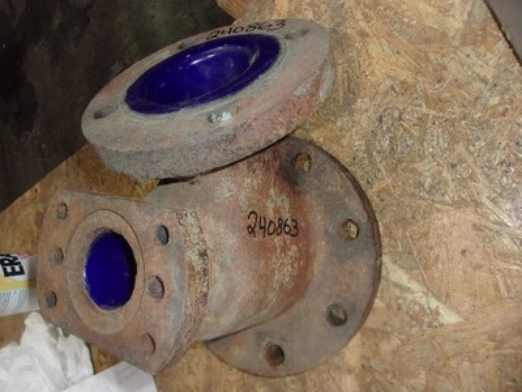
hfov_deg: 65.3
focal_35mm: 27
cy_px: 196
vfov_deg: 51.4
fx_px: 407
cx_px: 261
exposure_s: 1/34
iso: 200
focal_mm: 4.9
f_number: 3
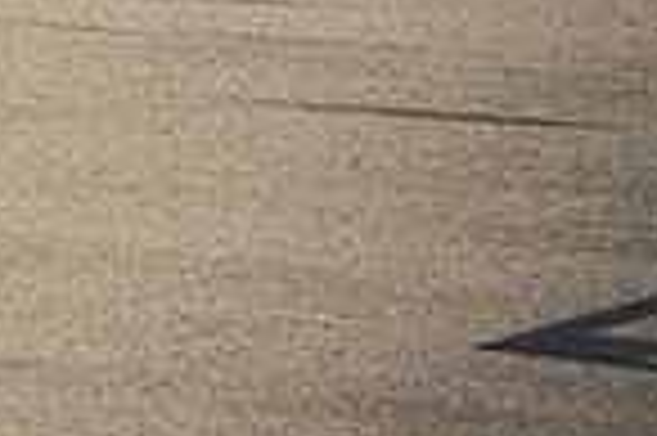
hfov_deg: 3.4
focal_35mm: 597
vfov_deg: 2.3
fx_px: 10883
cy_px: -362
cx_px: -531
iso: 1250
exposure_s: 1/4000
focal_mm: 100
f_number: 4.5
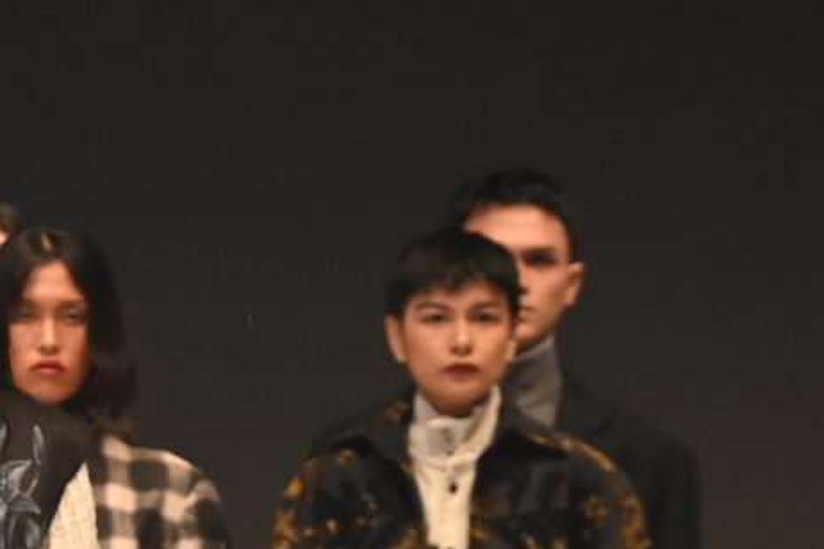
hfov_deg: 2.1
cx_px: -630
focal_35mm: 969
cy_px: 593
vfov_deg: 1.4
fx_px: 22178
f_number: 2.8
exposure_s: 1/400
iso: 1250
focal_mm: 175
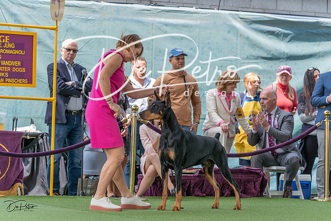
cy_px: 110
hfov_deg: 15.5
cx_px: 166
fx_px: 1213
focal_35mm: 132
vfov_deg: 10.4
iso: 400
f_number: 4.5
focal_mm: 129
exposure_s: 1/800
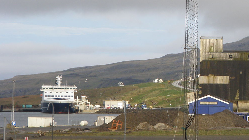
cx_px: 205
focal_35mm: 201
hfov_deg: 10.7
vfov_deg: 6.0
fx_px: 1327
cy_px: 35
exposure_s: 1/160
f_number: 4
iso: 64
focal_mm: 17.11
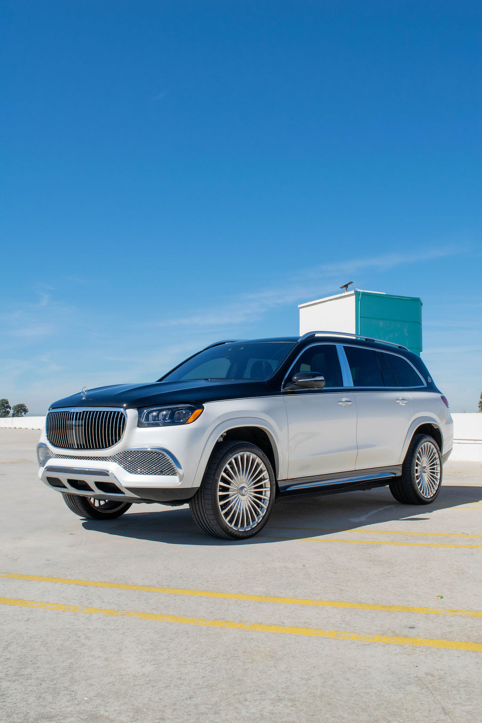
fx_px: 723
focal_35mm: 36
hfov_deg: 36.9
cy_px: 362
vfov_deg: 53.1
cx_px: 241
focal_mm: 24
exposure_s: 1/500
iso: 200
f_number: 11
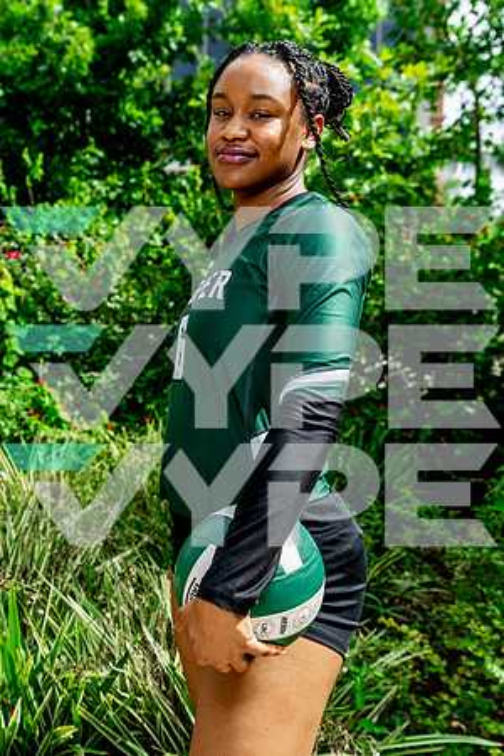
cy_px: 378
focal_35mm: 54
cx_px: 252
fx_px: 1134
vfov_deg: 36.9
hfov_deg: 25.1
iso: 100
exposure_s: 1/200
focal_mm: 54
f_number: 5.6
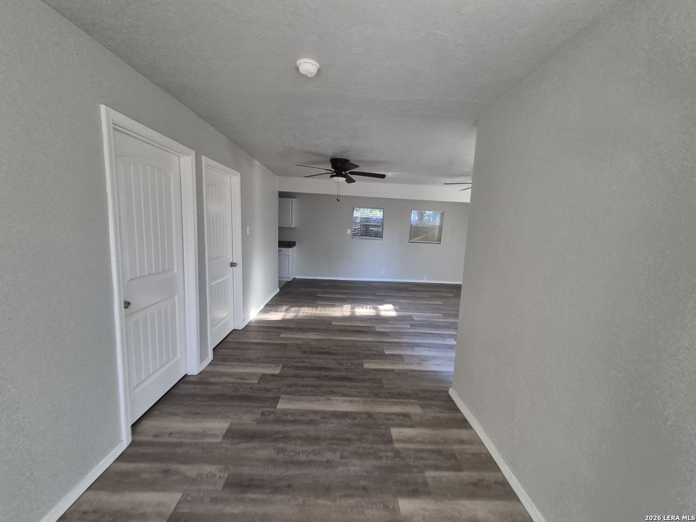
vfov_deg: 89.9
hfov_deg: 106.2
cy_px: 261
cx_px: 348
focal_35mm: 13
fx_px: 261
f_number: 2.2
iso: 80
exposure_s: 1/60
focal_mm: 1.74
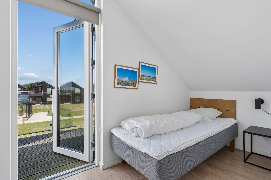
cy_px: 90
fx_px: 128
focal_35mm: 17
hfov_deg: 93.3
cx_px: 136
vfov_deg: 70.4
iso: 200
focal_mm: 11.5
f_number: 8
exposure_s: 1/40
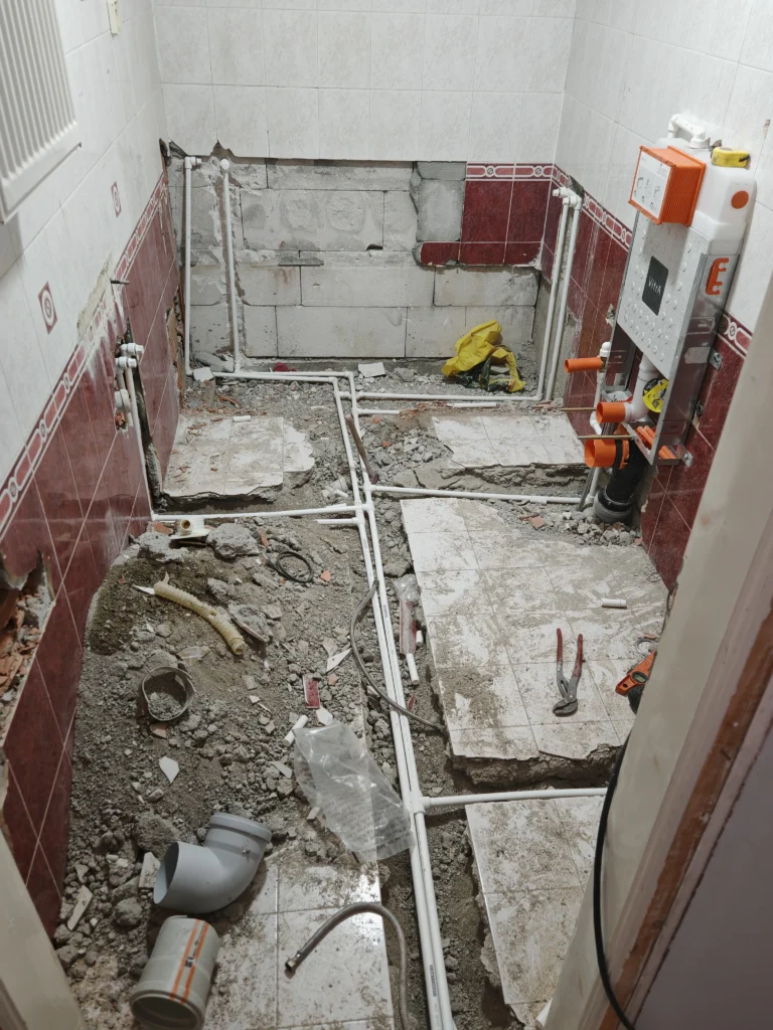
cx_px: 386
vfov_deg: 65.3
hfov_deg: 51.4
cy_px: 515
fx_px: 804
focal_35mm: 27
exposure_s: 1/50
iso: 500
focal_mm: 6.67
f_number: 1.9
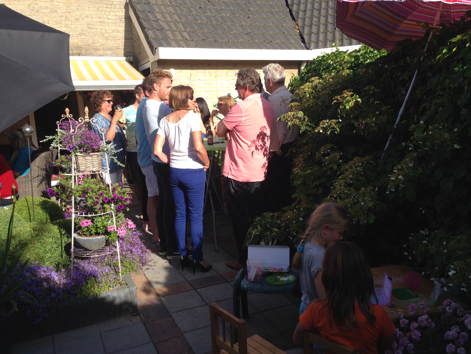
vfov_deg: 42.9
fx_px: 449
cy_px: 177
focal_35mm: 33
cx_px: 236
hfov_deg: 55.4
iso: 50
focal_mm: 4.12
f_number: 2.4
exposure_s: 1/821
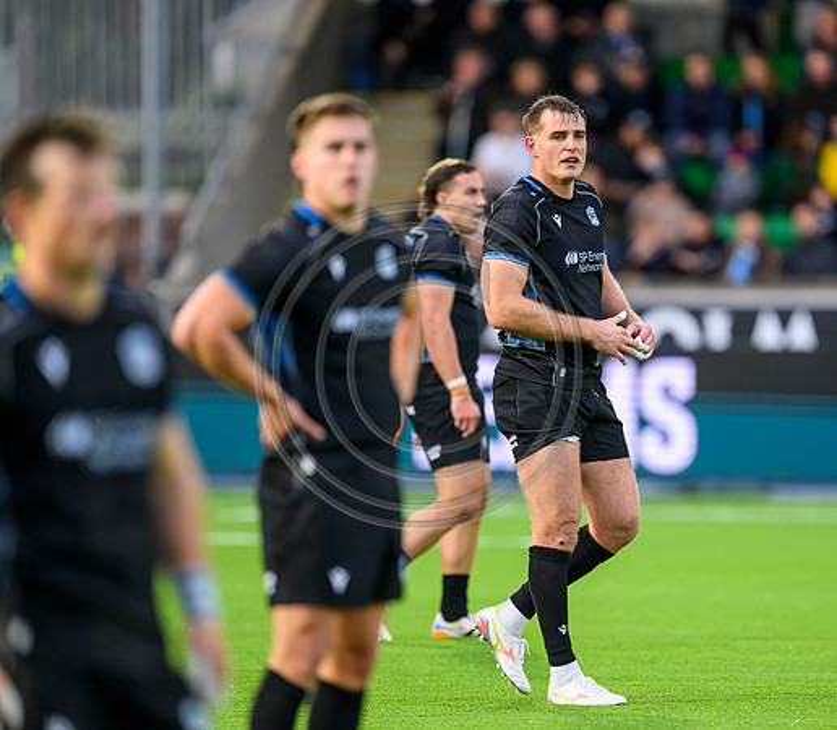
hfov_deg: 3.9
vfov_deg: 3.4
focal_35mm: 485
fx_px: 12446
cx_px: 551
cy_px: 368
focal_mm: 400
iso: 3200
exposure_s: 1/2000
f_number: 3.2
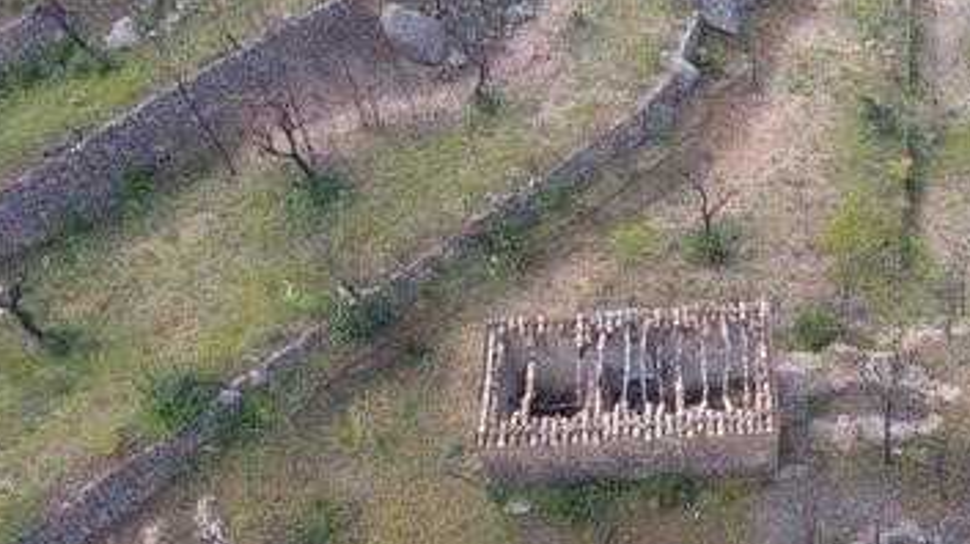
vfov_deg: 33.9
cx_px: 734
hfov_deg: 55.1
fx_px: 874
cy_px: 408
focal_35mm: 34
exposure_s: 1/321
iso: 100
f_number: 2.8
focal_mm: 3.61
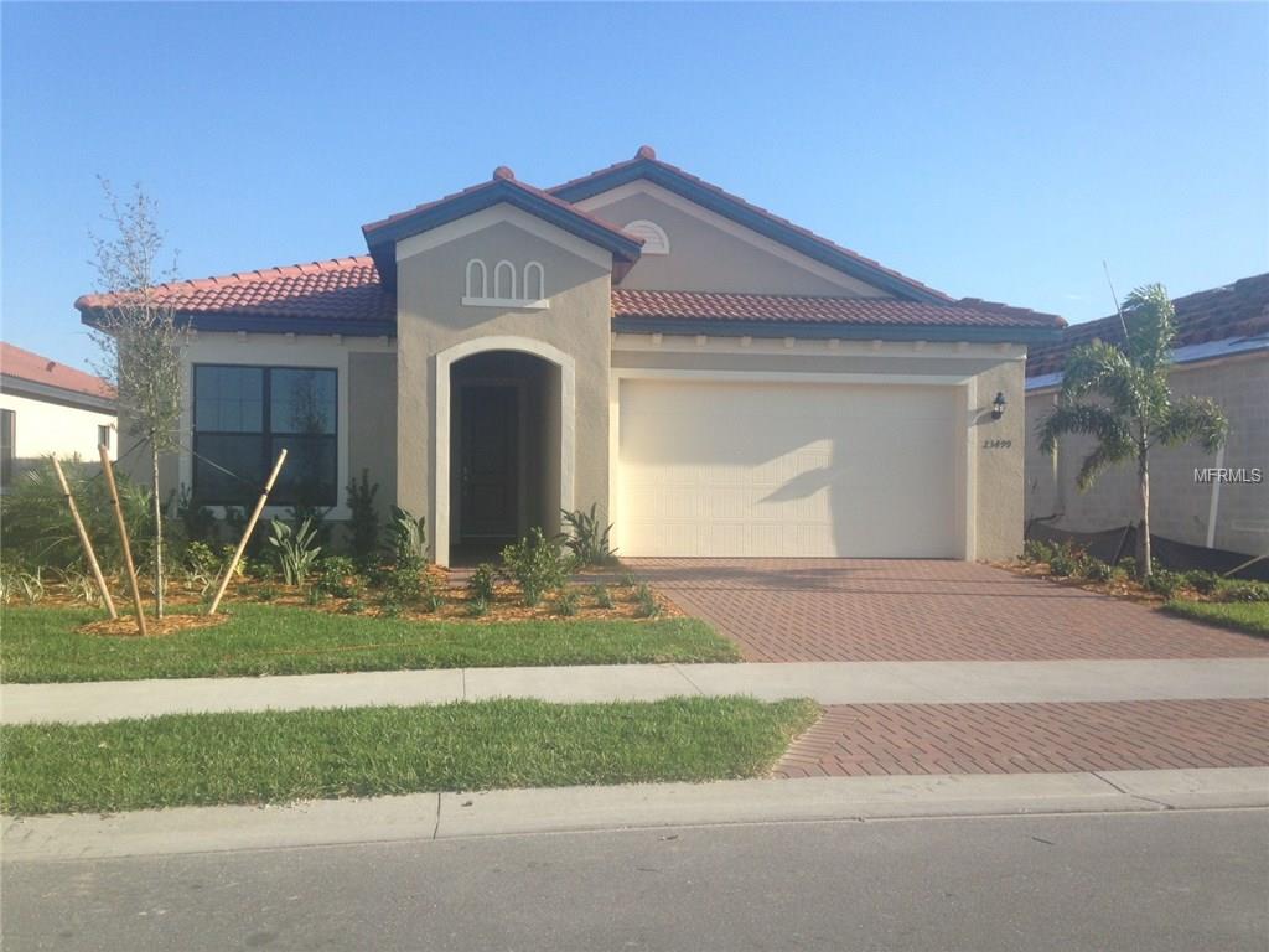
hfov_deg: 55.4
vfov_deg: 42.9
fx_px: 1210
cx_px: 634
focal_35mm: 33
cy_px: 476
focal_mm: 4.12
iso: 50
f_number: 2.4
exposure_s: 1/1043
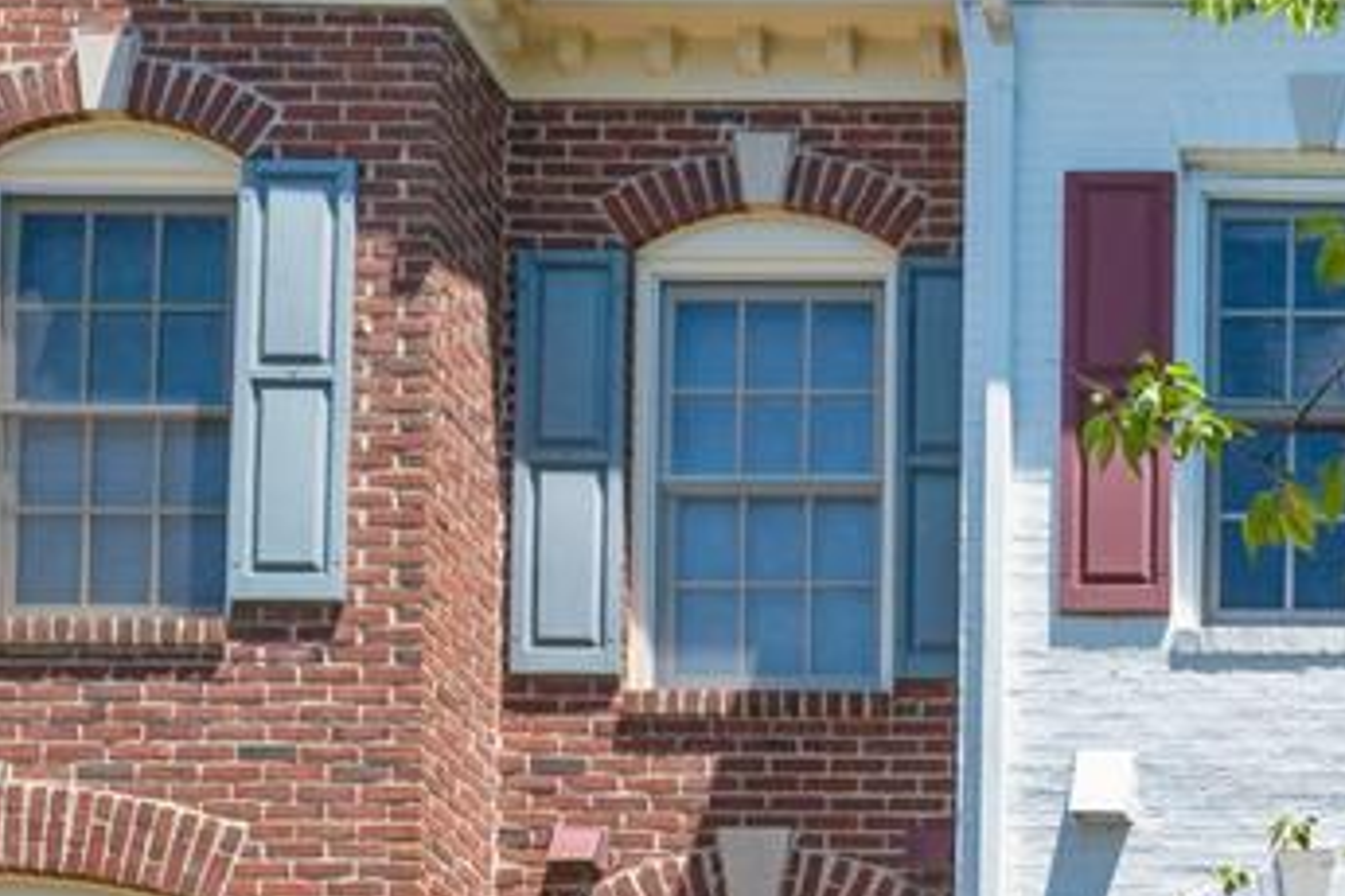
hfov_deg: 18.4
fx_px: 3549
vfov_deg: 14.1
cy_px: 960
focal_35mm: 95
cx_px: 2168
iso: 100
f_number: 7.1
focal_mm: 16
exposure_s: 1/200
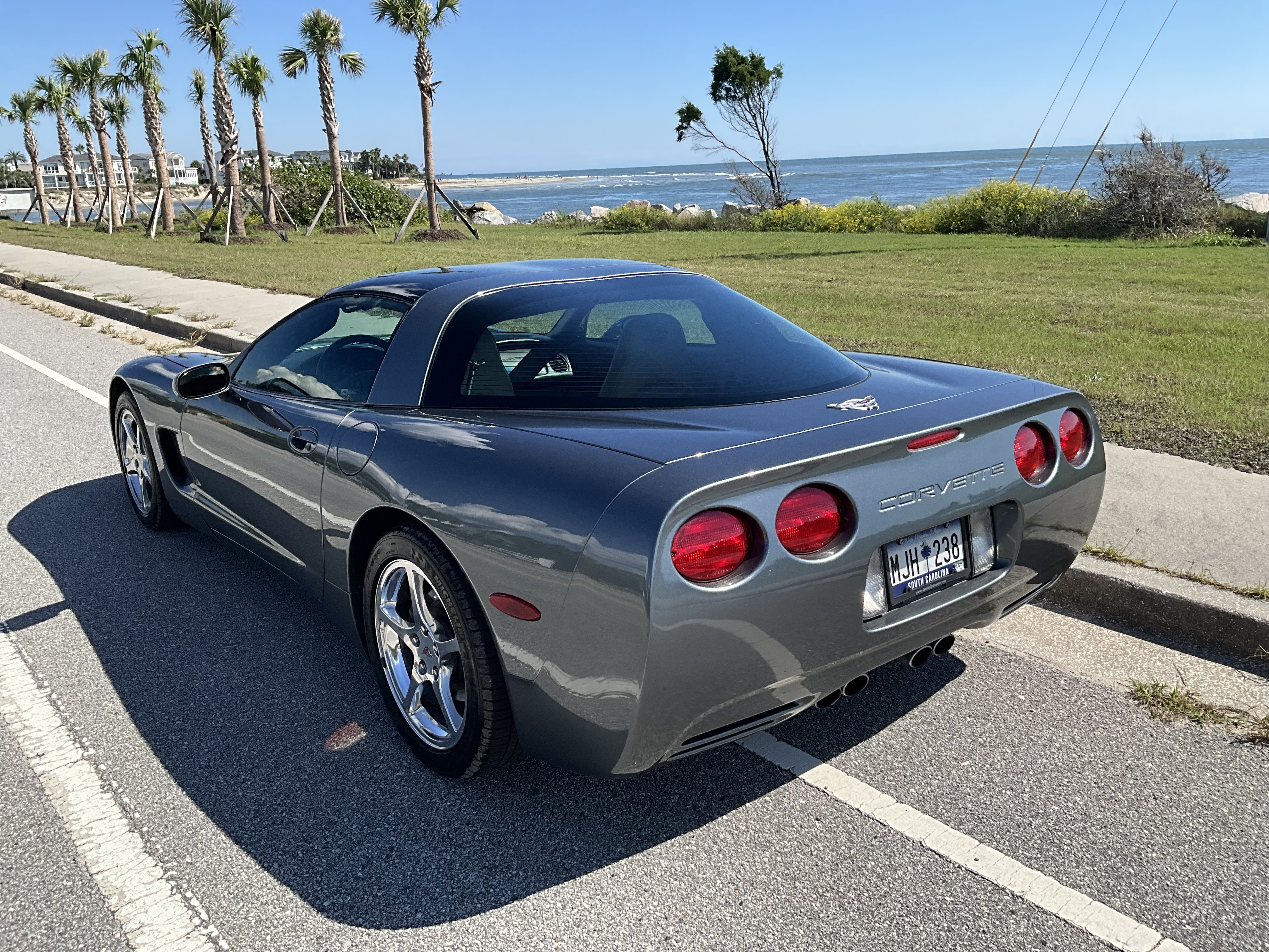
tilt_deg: -16.1
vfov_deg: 48.2
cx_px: 634
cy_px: 476
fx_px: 1063
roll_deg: +2.7
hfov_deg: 61.7
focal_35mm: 29
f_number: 1.8
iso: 25
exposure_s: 1/1675
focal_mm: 3
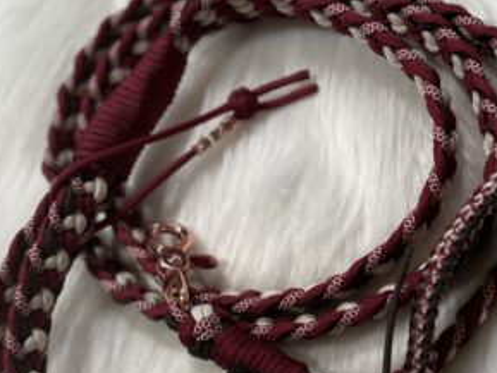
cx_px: 311
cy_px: 273
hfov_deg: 35.3
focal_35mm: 54
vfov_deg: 26.7
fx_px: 776
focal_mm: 5.1
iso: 50
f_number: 1.6
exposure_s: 1/100
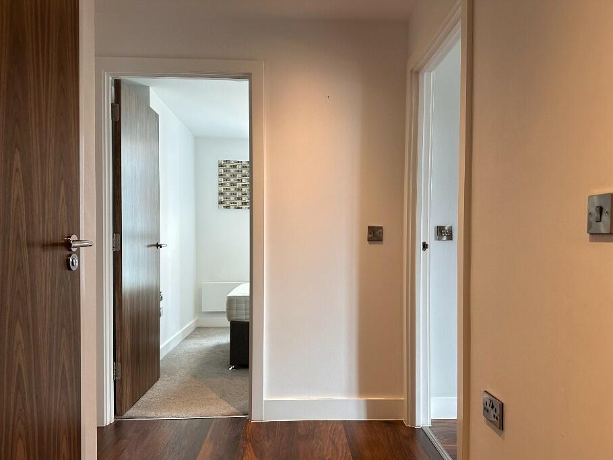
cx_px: 319
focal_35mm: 27
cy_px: 258
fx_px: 478
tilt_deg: -2.0
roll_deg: -0.5
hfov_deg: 65.3
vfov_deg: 51.3
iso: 200
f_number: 1.78
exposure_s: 1/100
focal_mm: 6.86
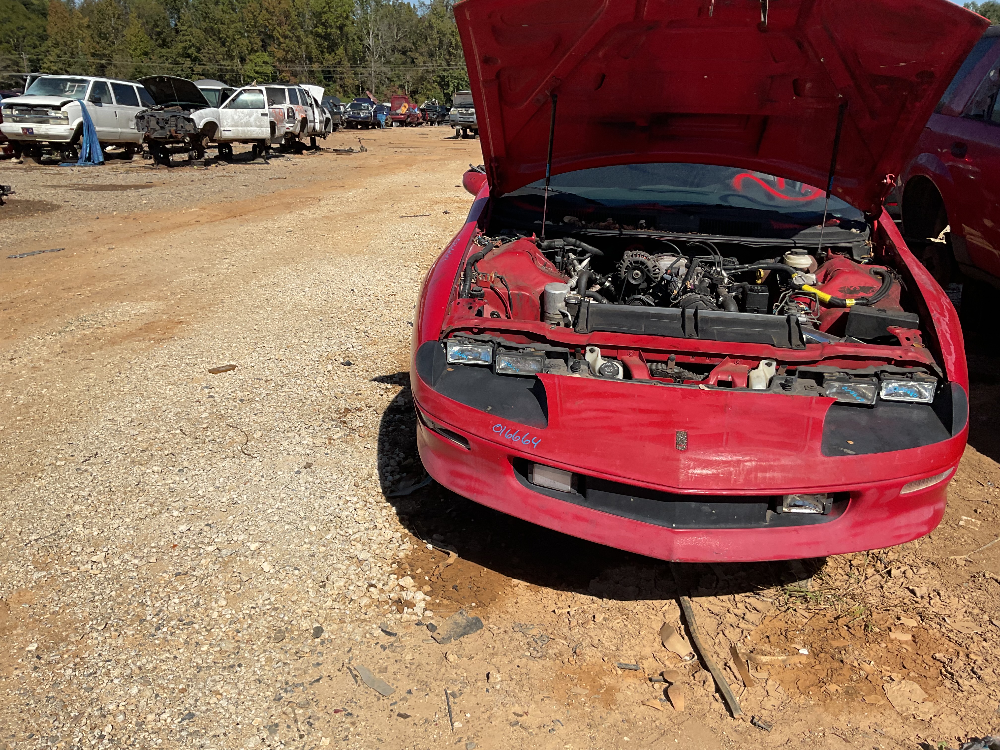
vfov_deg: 48.2
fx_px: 838
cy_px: 375
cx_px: 500
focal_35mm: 29
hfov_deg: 61.7
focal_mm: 3
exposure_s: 1/2801
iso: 25
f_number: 1.8
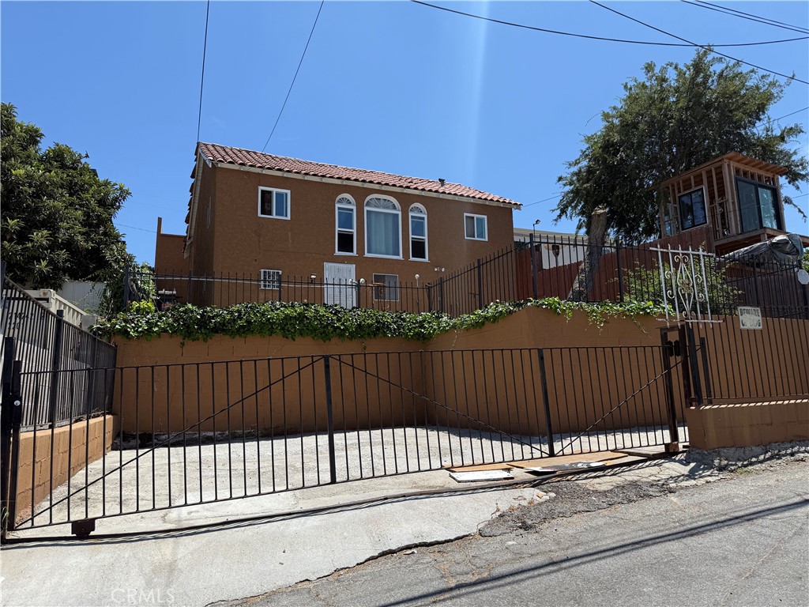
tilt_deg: +10.2
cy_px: 304
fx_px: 561
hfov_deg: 71.6
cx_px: 404
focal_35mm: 24
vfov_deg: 56.8
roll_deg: +2.2
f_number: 1.78
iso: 80
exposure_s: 1/4975
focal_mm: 6.76
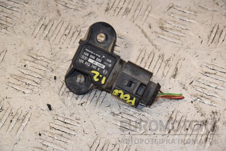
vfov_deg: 8.7
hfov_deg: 13.0
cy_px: 76
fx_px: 989
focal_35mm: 158
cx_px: 113
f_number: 8
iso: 800
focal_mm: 105
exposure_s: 1/200
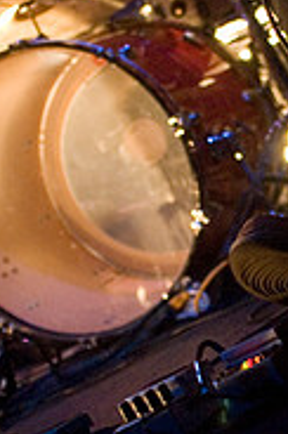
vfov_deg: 16.0
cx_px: 240
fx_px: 1544
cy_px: 269
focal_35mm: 128
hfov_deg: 10.6
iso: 1600
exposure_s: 1/60
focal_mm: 35
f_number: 2.8
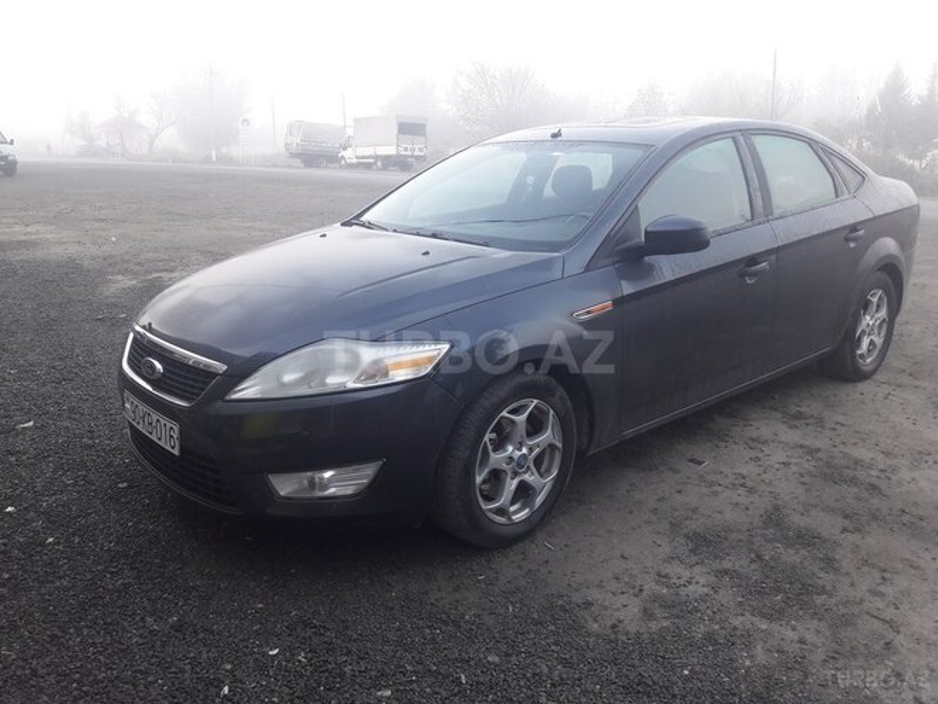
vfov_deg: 49.7
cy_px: 352
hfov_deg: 63.4
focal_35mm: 28
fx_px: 759
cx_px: 469
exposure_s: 1/50
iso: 50
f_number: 1.9
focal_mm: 3.7
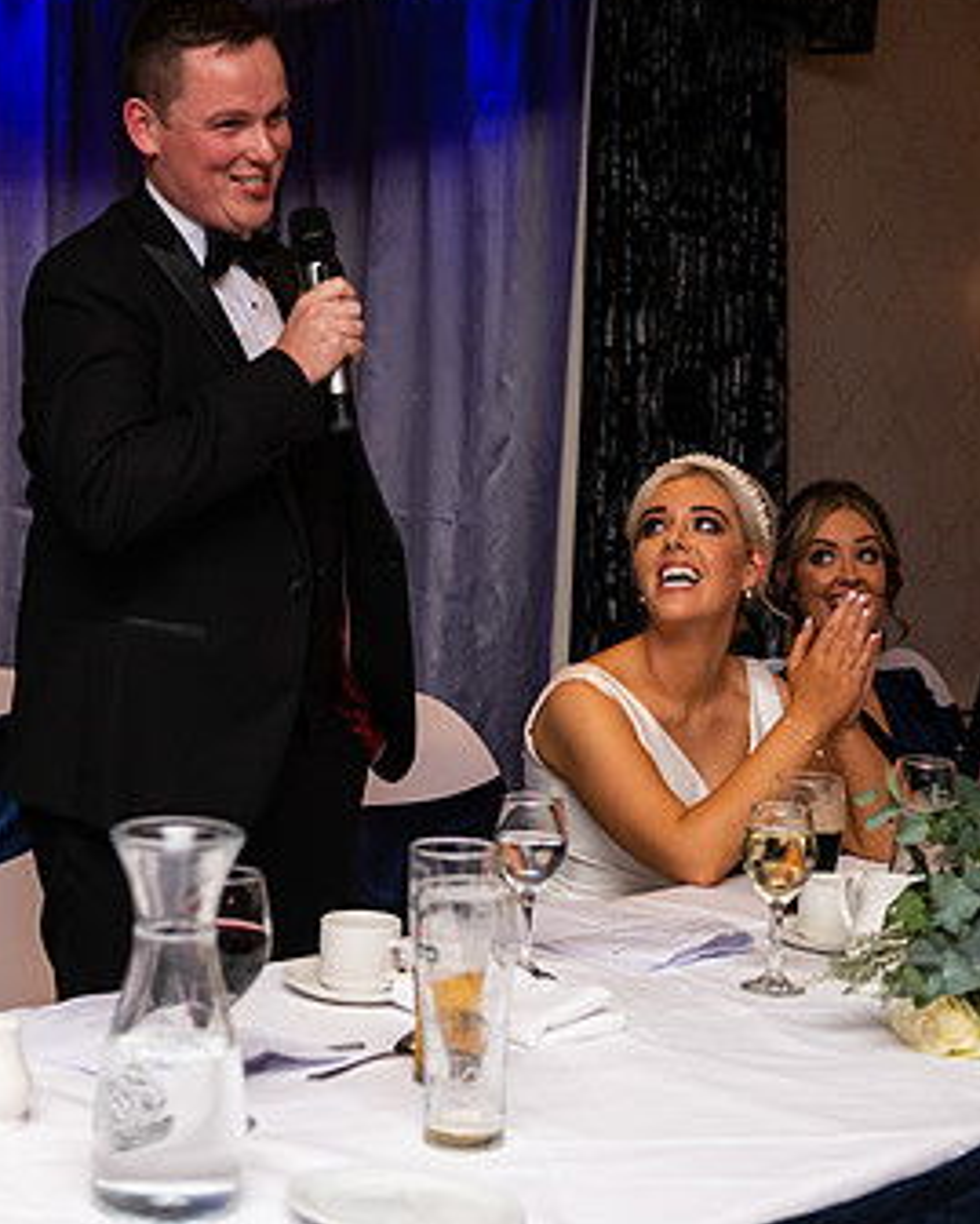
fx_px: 2464
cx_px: 350
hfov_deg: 22.4
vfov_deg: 27.9
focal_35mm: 68
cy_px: 534
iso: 640
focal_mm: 42
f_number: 3.5
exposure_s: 1/160
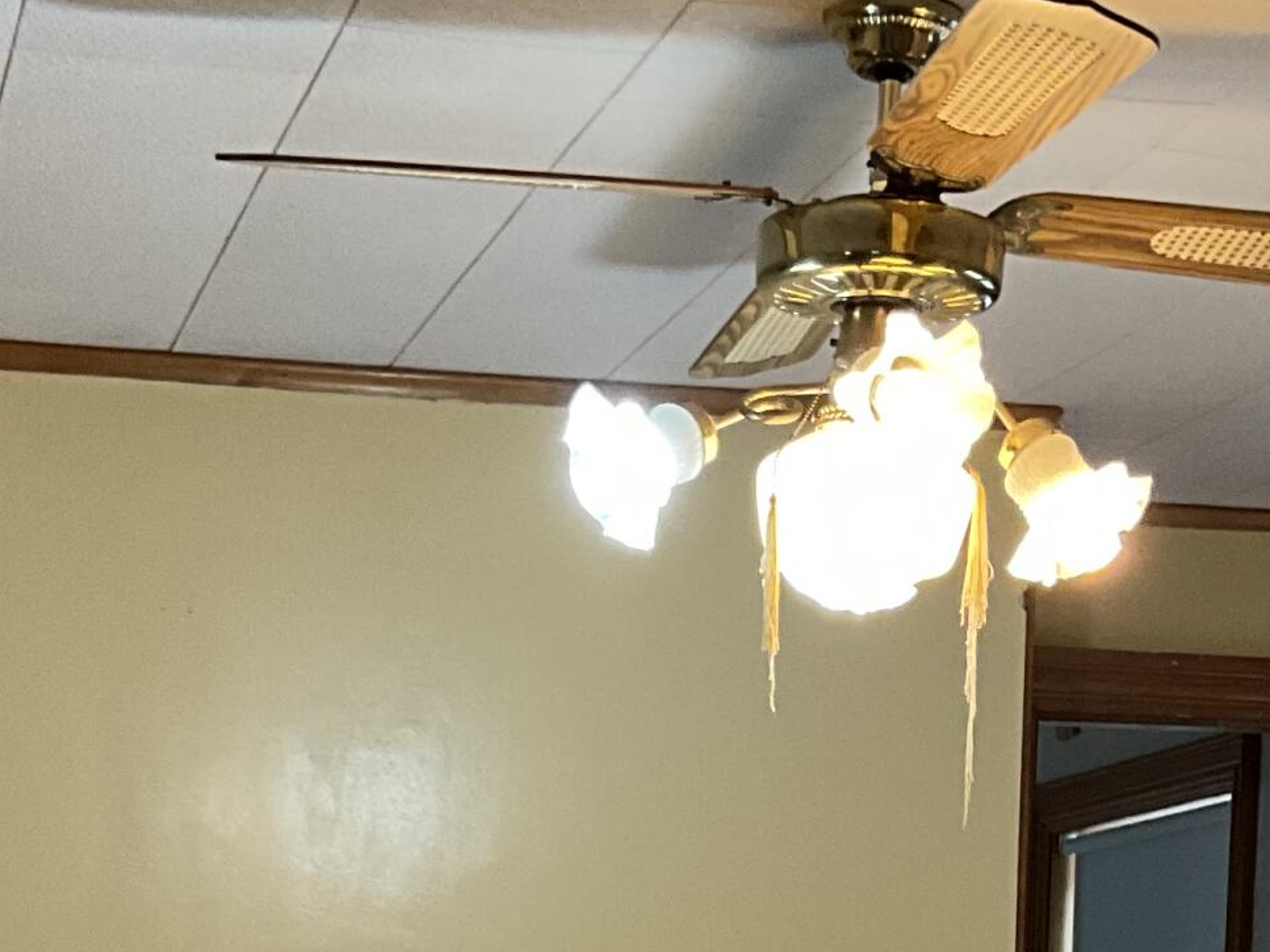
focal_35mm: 90
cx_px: 608
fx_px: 3302
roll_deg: -0.7
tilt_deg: -5.9
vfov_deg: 15.1
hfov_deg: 21.8
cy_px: 1469
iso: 80
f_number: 1.8
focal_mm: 3
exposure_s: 1/60
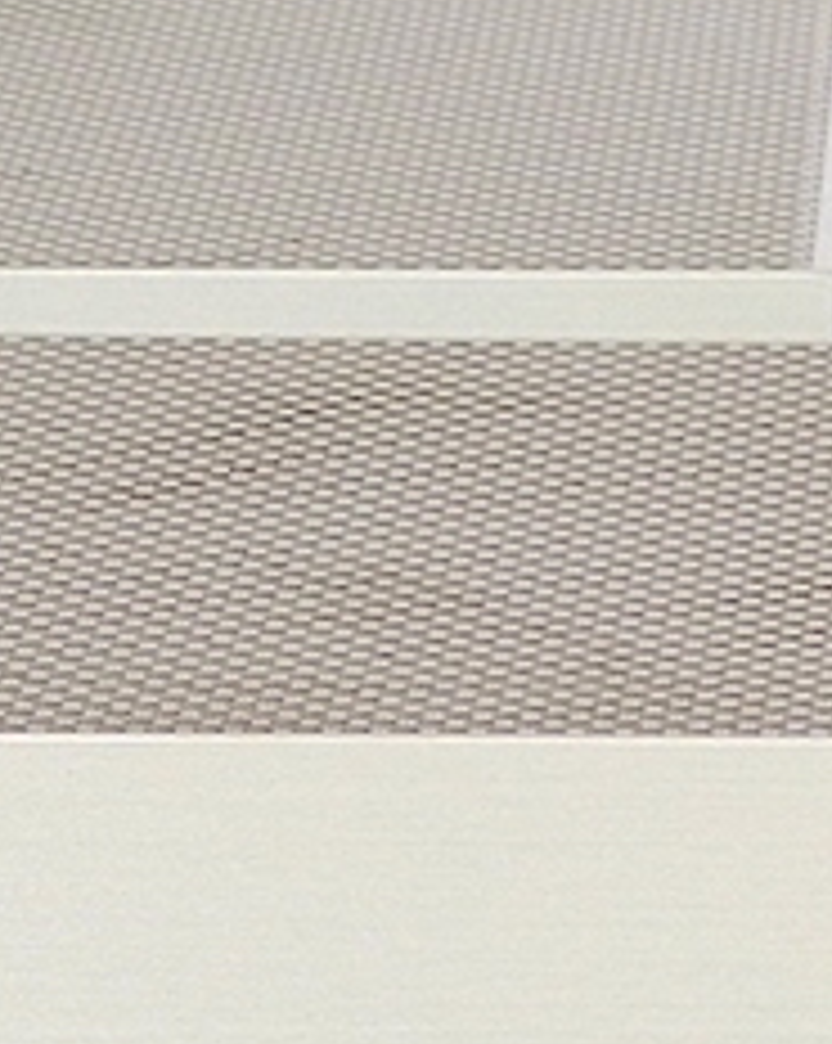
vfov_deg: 4.5
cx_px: 1138
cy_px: 1548
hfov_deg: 3.6
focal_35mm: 429
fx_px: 13231
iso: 200
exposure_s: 1/13
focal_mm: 19
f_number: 5.1
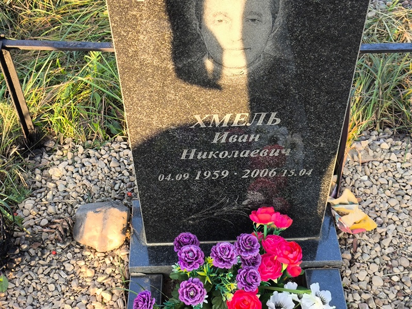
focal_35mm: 50
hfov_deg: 38.2
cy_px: 154
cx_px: 206
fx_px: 595
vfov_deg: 29.1
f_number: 1.7
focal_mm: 4.71
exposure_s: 1/100
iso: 64
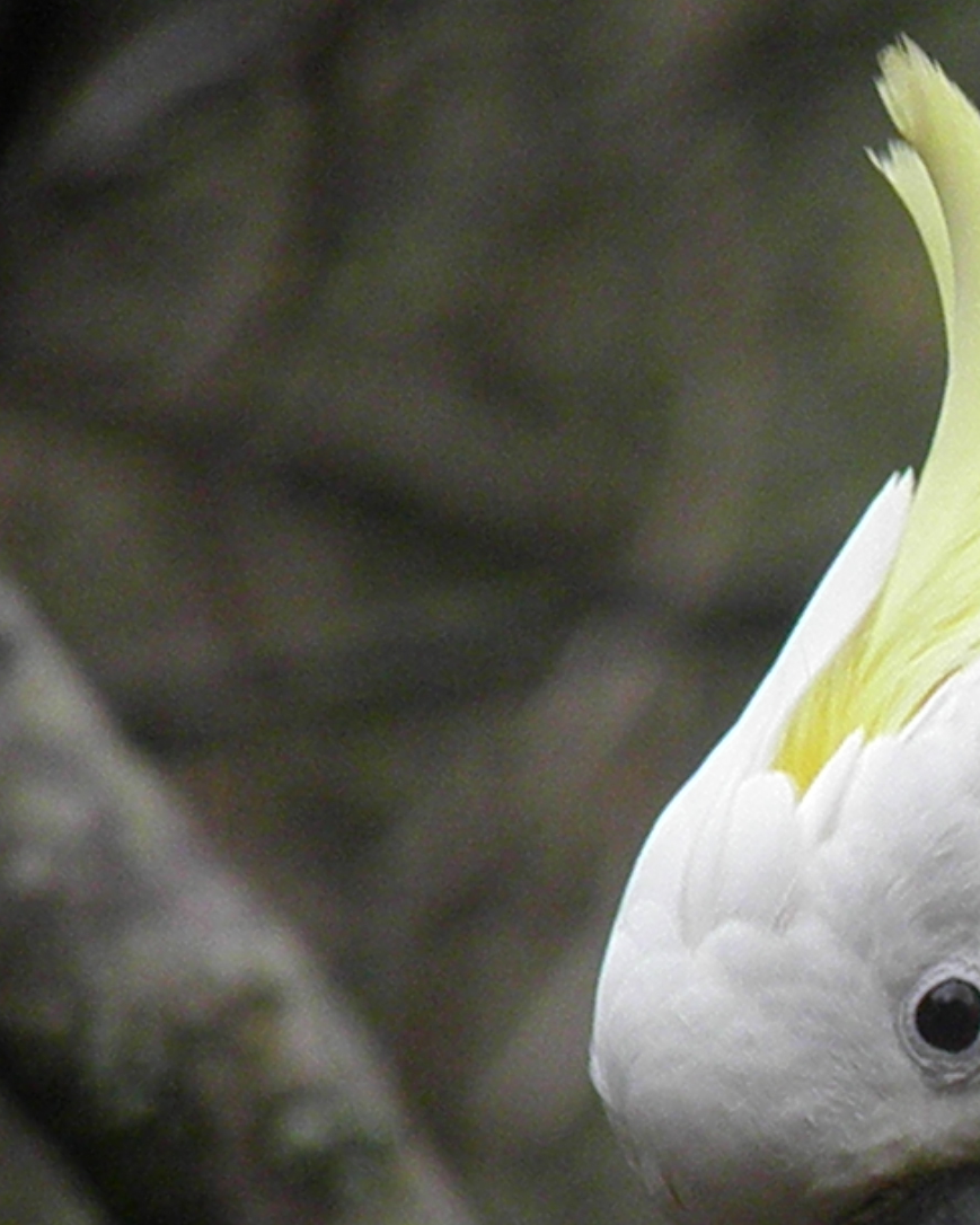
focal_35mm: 1196
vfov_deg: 1.6
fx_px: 43355
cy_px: 1030
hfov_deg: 1.3
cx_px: 1208
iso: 500
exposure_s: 1/160
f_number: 4.7
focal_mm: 93.4
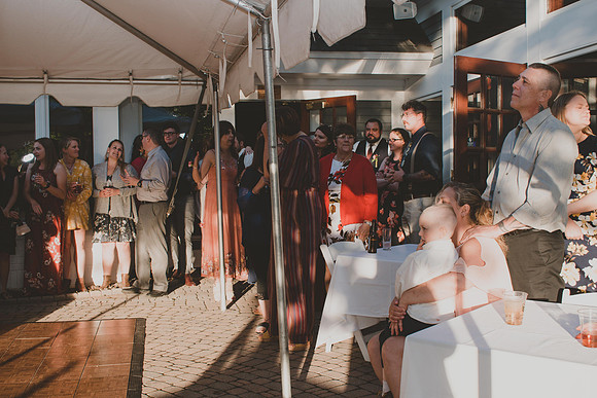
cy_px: 199
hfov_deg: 45.0
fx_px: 722
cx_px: 298
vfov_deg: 30.9
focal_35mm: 44
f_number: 6.3
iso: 100
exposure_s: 1/160
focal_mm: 29
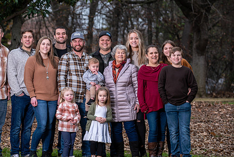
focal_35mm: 154
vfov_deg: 8.9
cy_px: 77
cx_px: 97
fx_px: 1002
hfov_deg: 13.3
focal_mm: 120
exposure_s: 1/125
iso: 200
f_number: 4
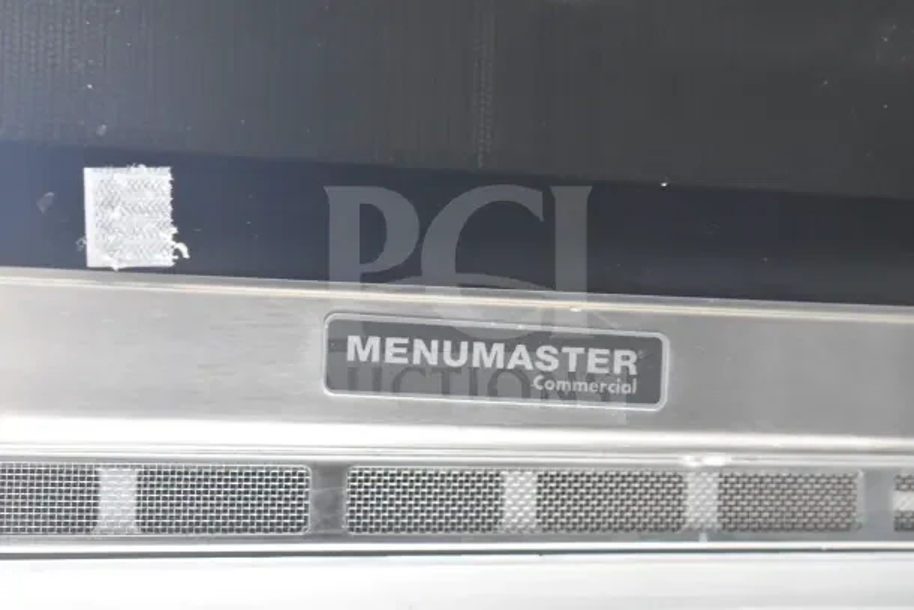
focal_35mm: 82
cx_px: 457
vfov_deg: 16.6
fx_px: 2095
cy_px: 305
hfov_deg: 24.6
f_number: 5.6
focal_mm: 55
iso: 6400
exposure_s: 1/125
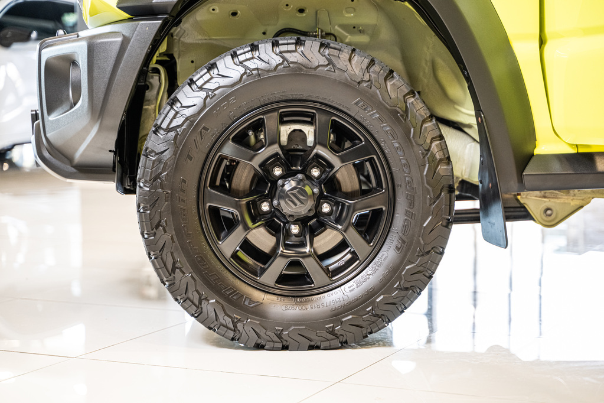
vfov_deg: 18.2
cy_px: 202
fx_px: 1258
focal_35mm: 75
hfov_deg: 27.0
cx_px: 302
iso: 1600
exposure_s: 1/125
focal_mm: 75
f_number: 2.8
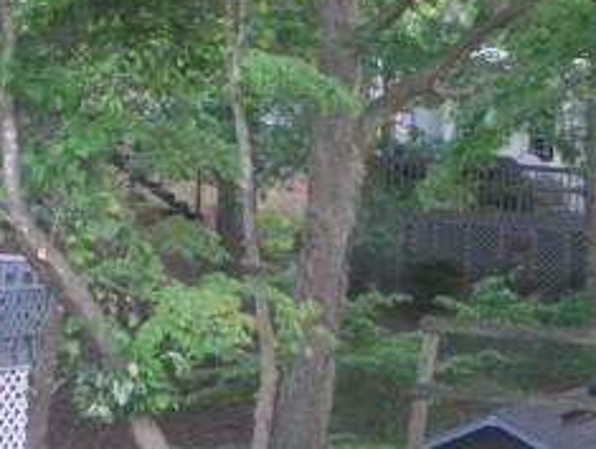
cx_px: 700
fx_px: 3000
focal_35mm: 174
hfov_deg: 11.1
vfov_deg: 8.5
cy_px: 452
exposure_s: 1/50
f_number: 3.5
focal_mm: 11.4
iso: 160
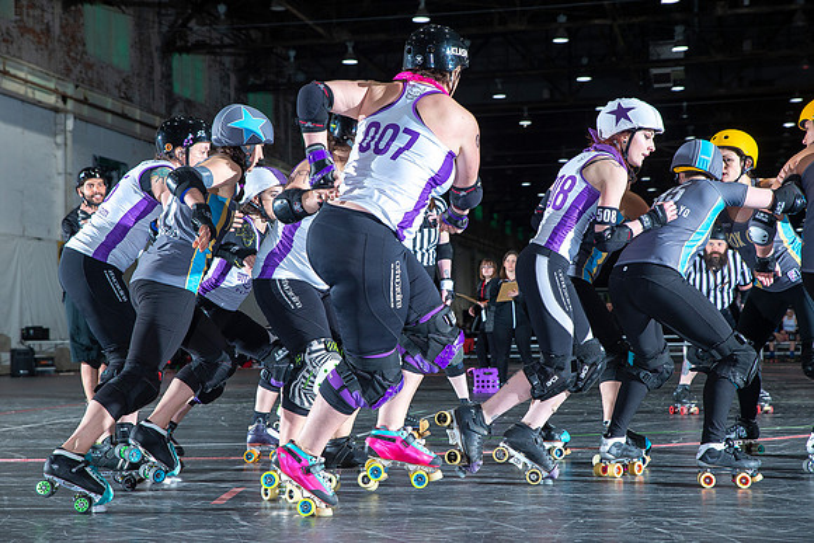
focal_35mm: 70
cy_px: 272
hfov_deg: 28.8
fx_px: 1583
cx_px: 407
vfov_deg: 19.5
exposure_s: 1/160
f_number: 8
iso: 800
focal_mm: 70
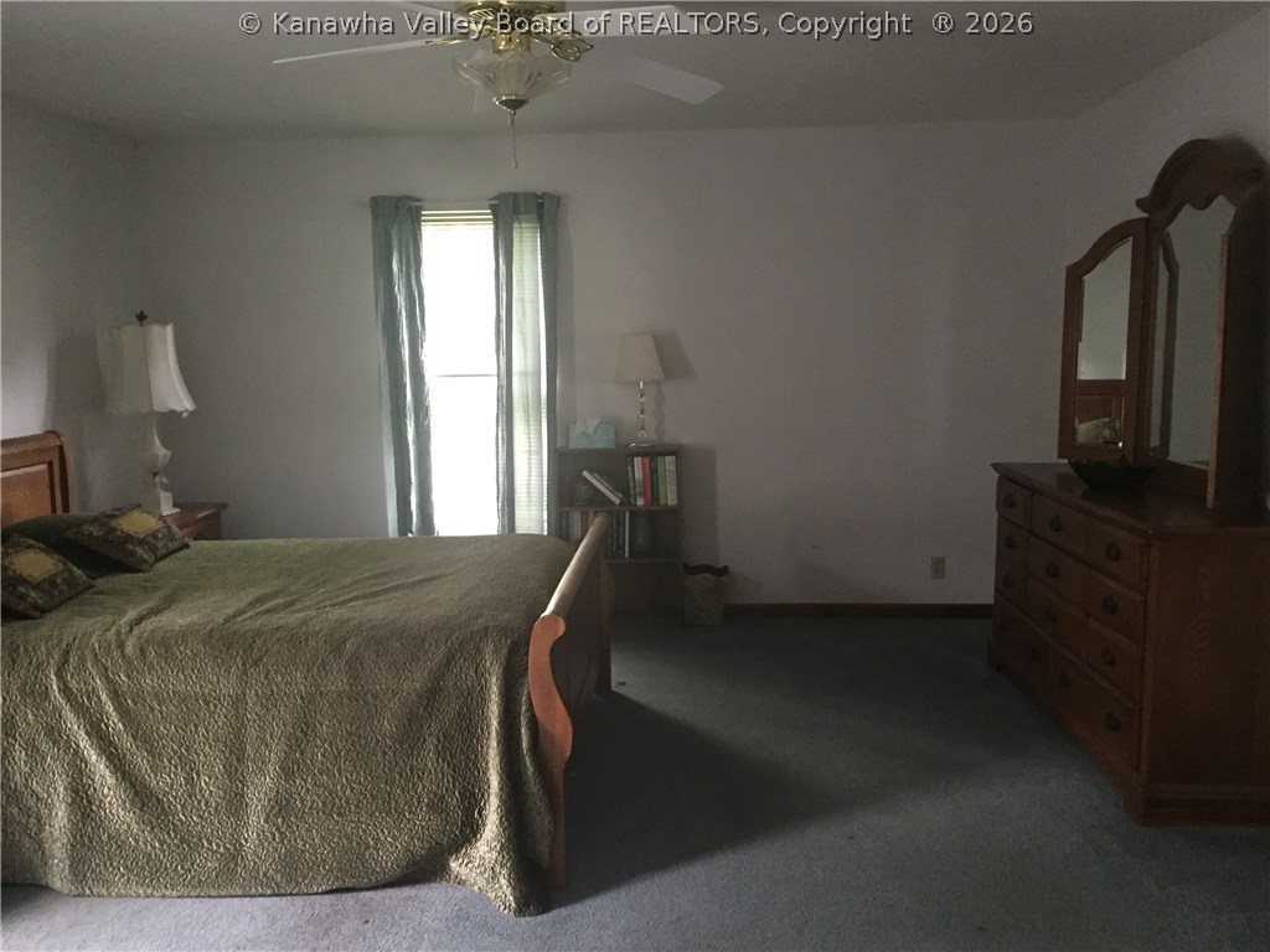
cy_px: 476
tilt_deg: -5.6
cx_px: 635
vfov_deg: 48.2
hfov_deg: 61.7
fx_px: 1064
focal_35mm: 29
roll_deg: -1.0
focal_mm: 4.15
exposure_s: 1/15
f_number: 2.2
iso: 250
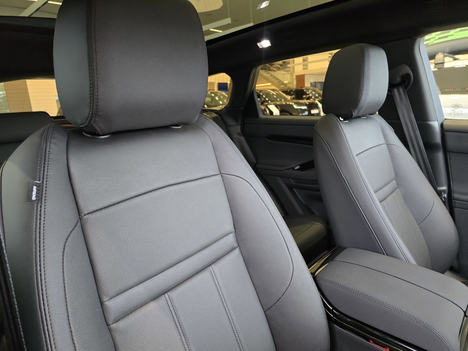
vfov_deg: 58.9
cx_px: 234
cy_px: 176
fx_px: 311
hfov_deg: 73.9
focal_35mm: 23
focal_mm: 6.3
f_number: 1.7
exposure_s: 1/100
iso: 1000
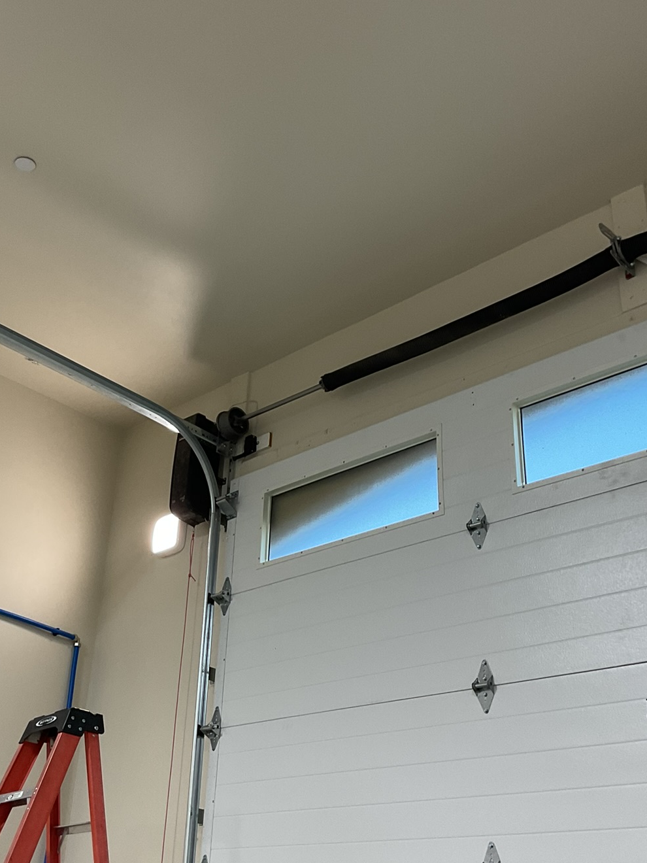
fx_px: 1121
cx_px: 200
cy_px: 427
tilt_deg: +27.6
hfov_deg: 31.8
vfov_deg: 42.1
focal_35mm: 45
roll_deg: -10.2
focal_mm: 3
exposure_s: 1/120
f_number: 1.8
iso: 50
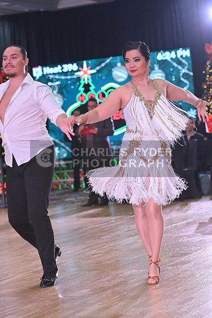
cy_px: 159
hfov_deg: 12.5
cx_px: 106
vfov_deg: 18.6
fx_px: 971
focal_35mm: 110
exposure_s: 1/320
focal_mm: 110
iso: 2500
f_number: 5
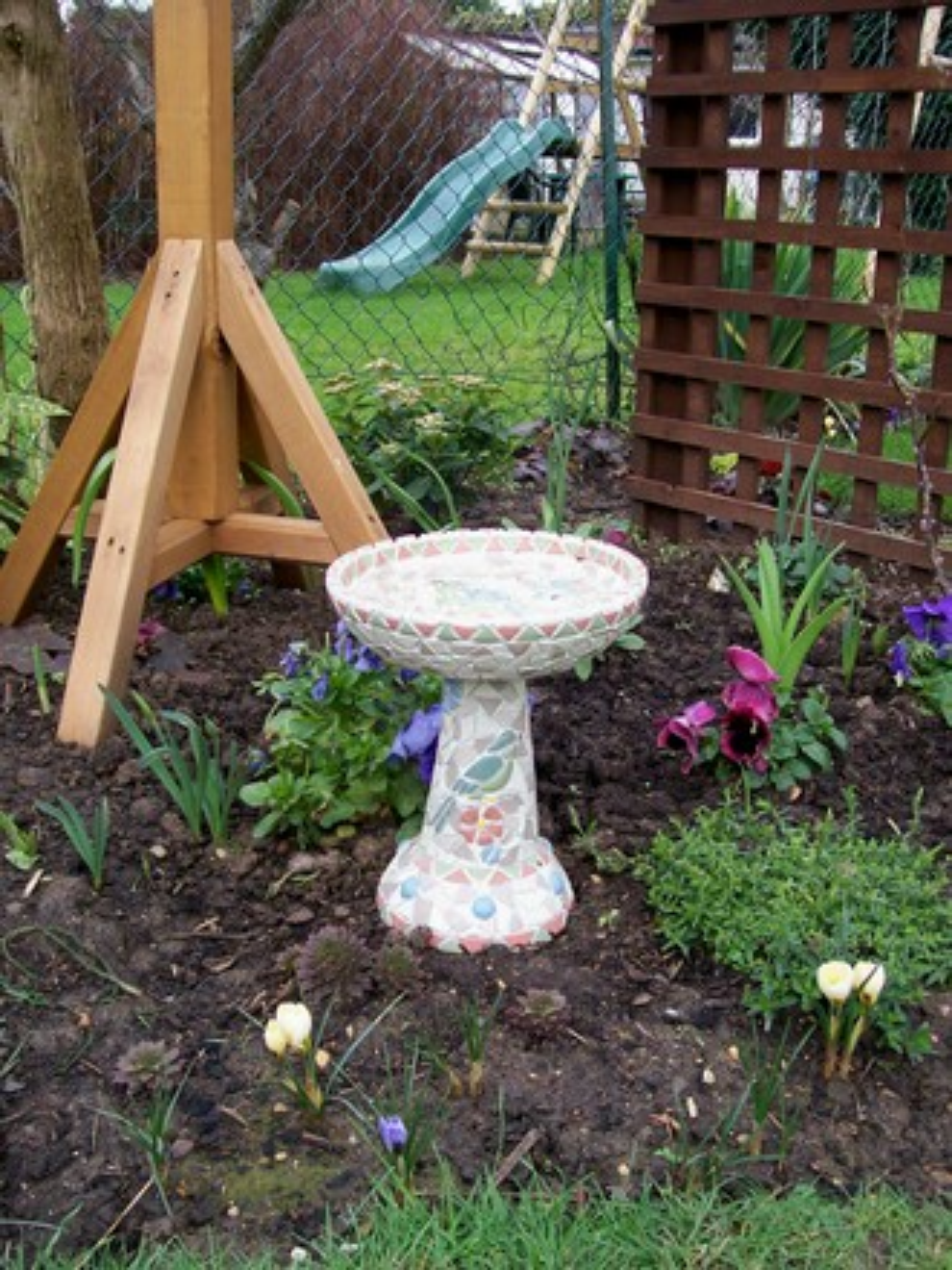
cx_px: 476
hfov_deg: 39.7
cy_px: 635
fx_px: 1320
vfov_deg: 51.4
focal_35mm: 36
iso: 80
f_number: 2.7
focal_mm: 6
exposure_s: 1/176
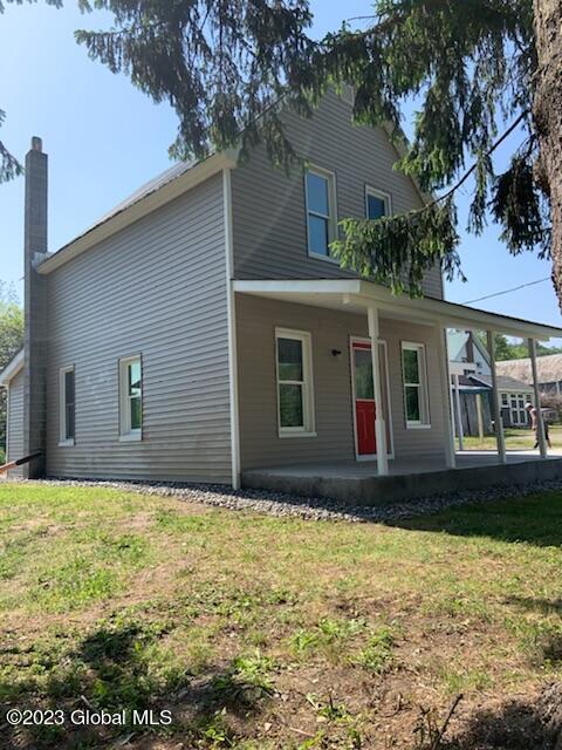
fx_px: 563
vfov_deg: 67.3
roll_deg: +1.4
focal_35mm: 26
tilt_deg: +7.7
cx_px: 281
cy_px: 375
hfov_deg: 53.1
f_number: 1.8
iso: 25
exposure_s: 1/1220
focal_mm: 4.25
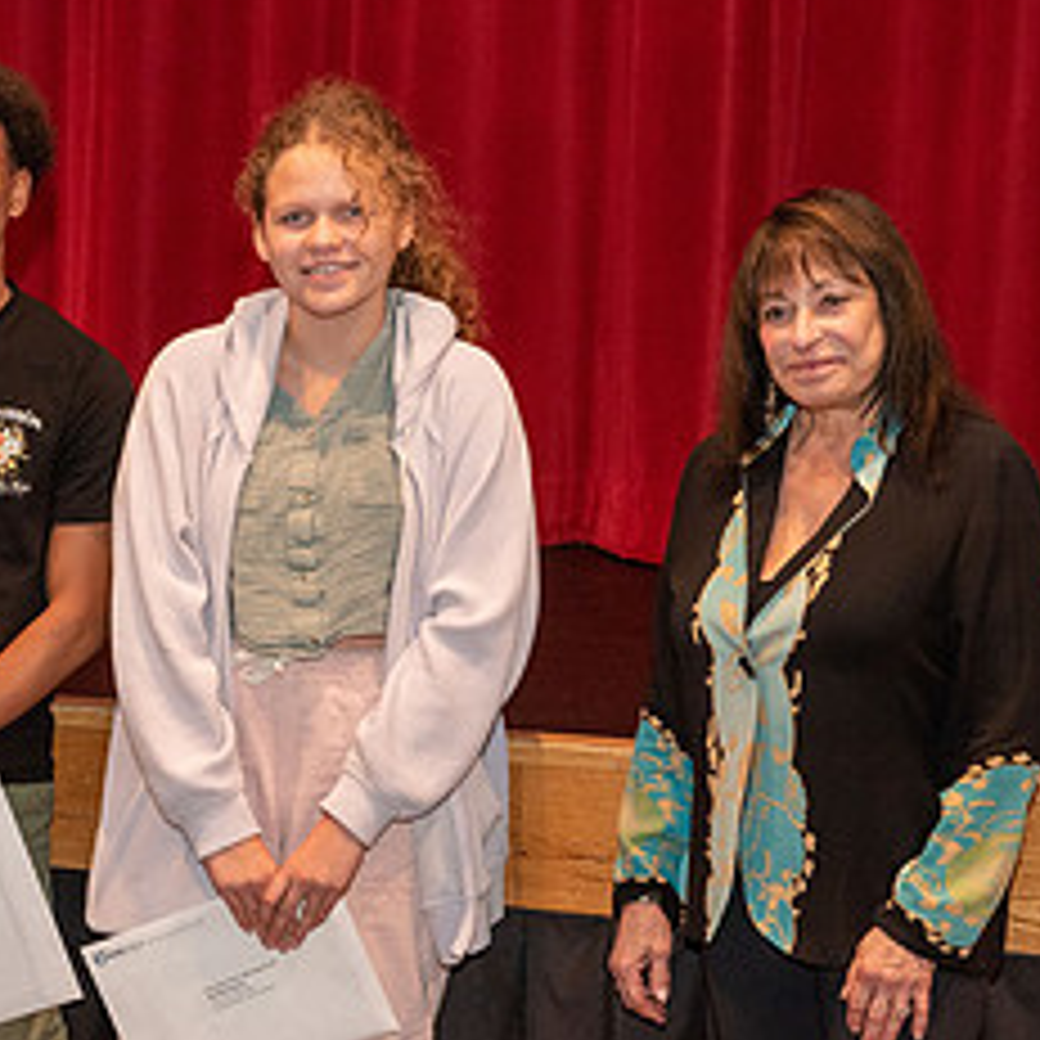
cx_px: -113
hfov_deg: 13.8
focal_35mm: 124
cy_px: 619
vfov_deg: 14.1
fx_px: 4215
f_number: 4.5
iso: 1600
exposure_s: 1/100
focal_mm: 58
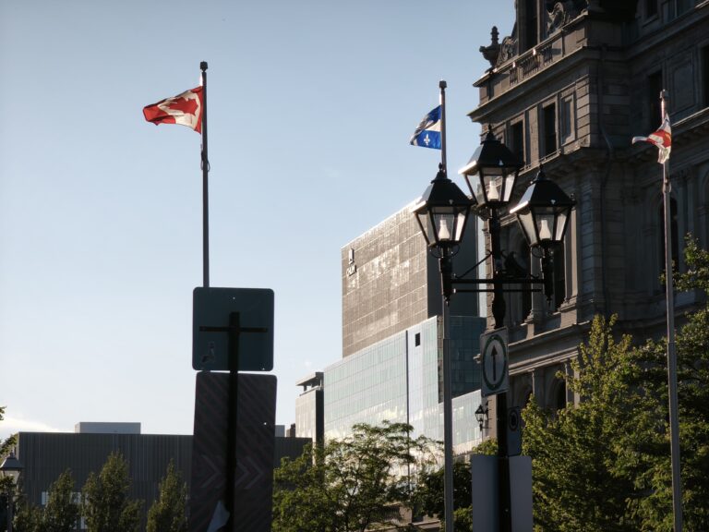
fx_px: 2355
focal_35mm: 115
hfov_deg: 17.1
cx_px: 354
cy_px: 266
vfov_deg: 12.9
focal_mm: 17.27
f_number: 3
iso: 50
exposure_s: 1/425
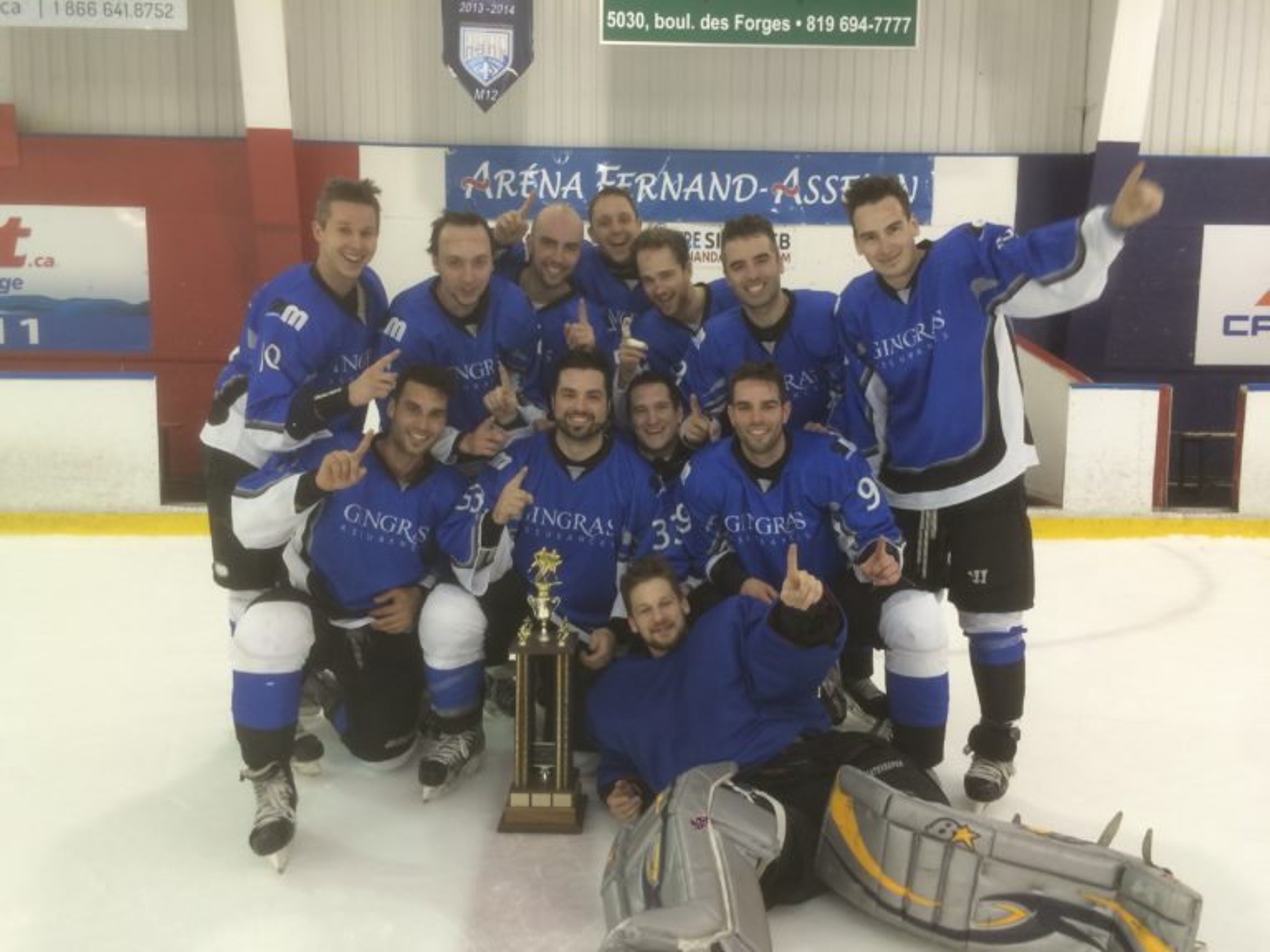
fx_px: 1064
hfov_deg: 61.7
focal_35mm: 29
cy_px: 476
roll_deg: +0.6
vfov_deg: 48.2
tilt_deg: -6.5
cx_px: 635
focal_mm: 4.15
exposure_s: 1/30
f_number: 2.2
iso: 80
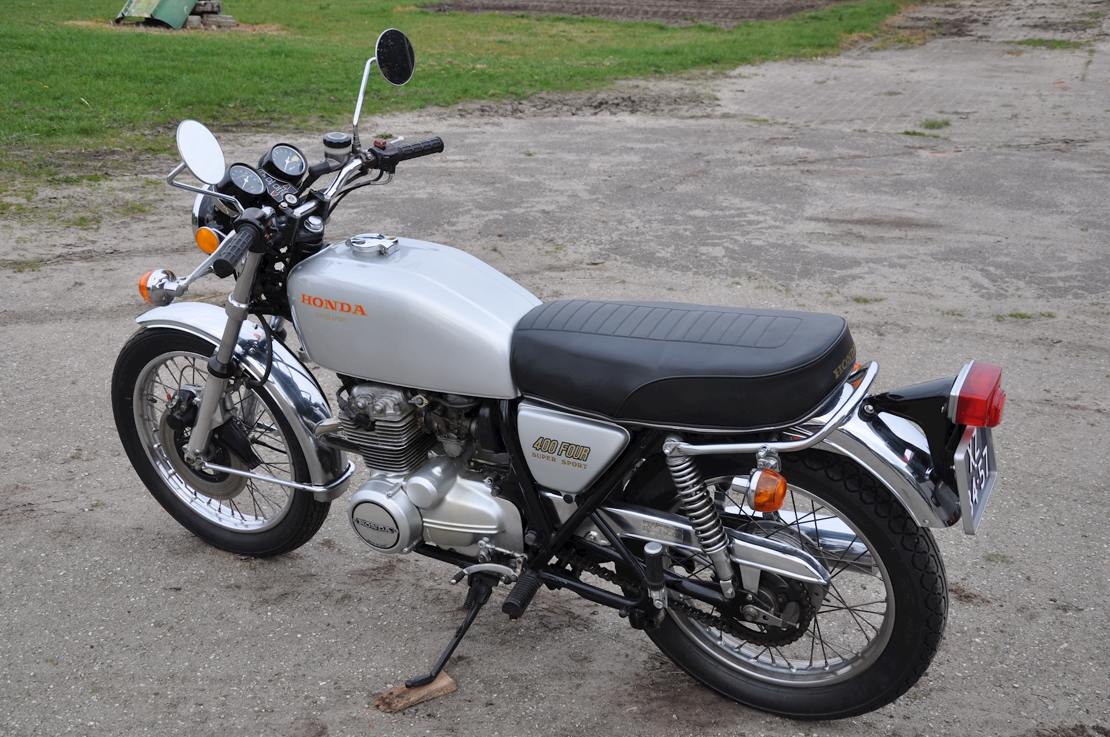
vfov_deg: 31.8
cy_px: 368
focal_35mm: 42
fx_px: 1293
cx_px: 555
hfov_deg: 46.5
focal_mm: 28
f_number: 7.1
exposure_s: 1/200
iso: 200
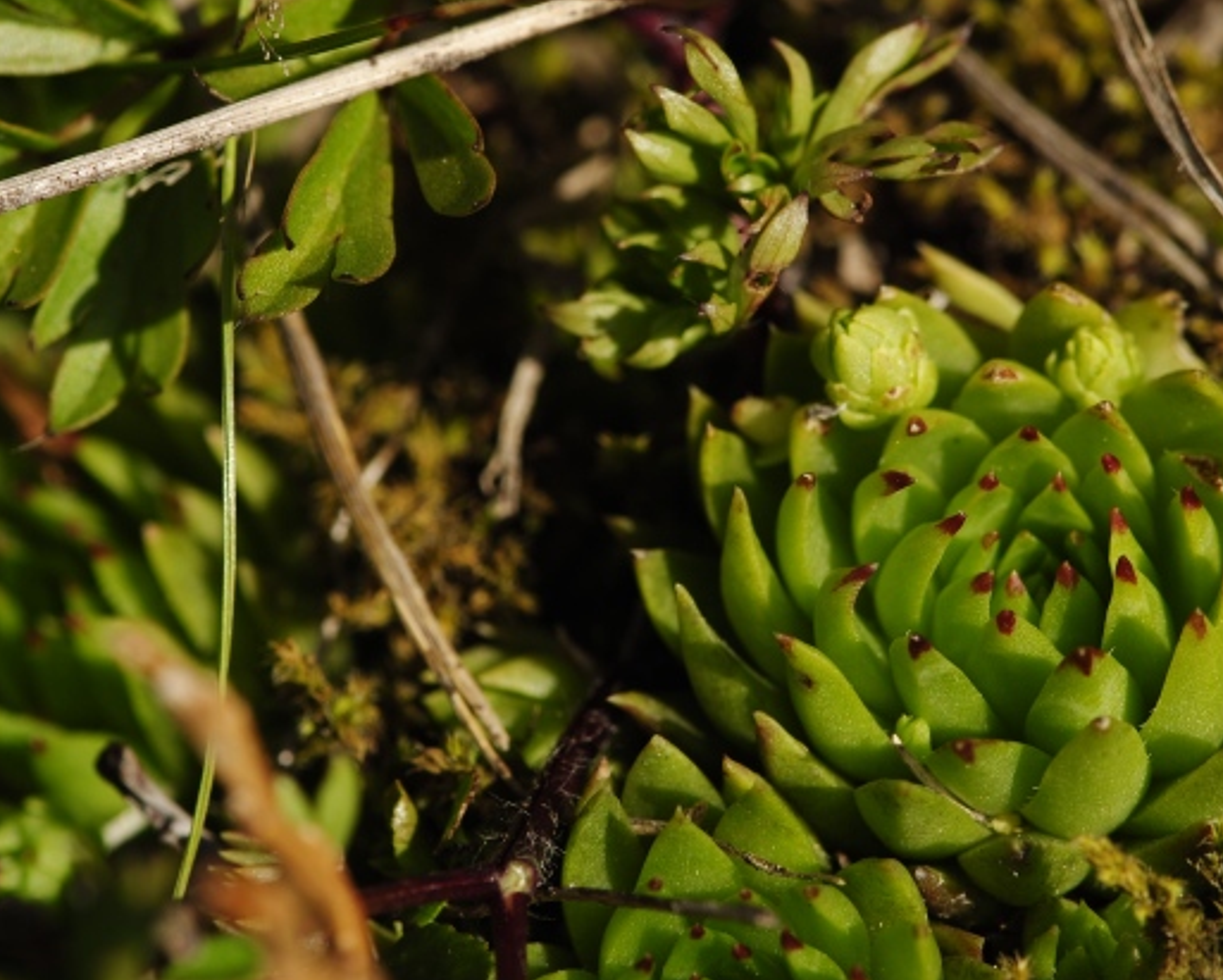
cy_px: 367
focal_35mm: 187
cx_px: 713
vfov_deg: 8.3
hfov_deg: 10.3
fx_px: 6763
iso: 100
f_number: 8
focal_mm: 85
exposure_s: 1/250
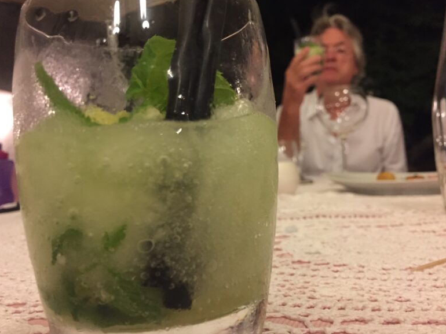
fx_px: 412
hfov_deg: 56.8
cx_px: 215
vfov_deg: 44.1
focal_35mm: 32
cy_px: 151
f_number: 2.2
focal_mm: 4.15
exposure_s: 1/17
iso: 500
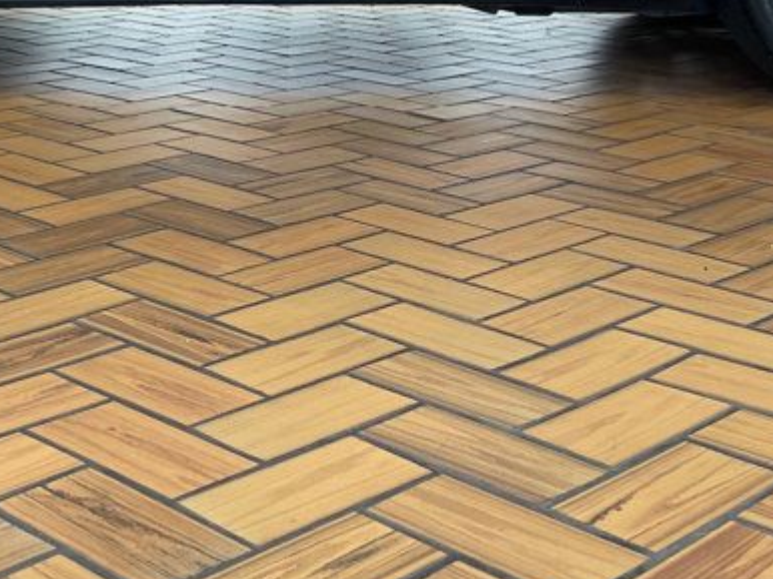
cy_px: -166
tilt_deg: -0.3
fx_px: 1540
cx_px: 298
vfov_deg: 19.7
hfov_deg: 28.1
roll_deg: -0.5
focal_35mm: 69
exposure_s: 1/120
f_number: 1.6
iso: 80
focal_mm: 4.2
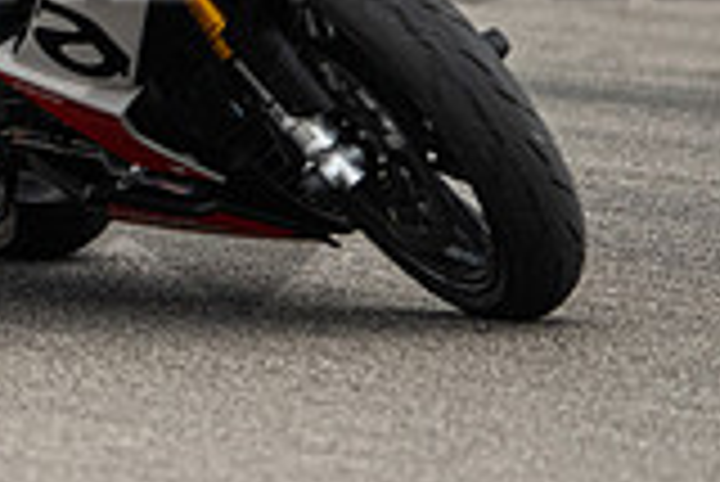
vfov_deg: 1.3
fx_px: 21819
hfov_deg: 1.9
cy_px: -115
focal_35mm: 1090
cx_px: -94
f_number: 2
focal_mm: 200
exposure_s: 1/5000
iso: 640
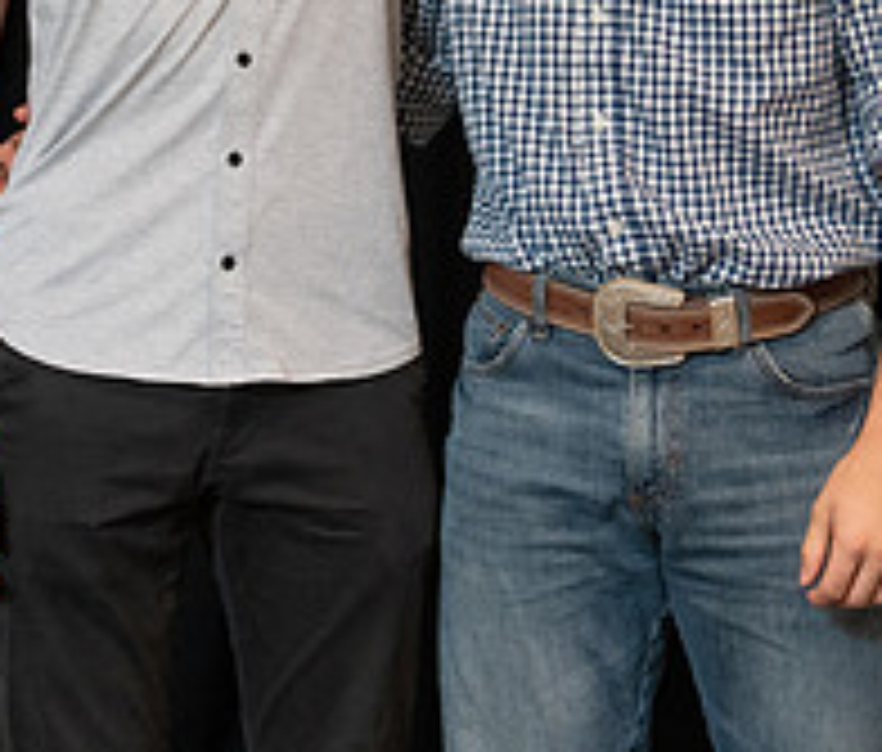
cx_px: 524
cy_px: -41
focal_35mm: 158
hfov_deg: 11.9
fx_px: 4231
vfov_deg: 10.1
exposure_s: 1/320
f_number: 1.2
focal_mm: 50
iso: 1600
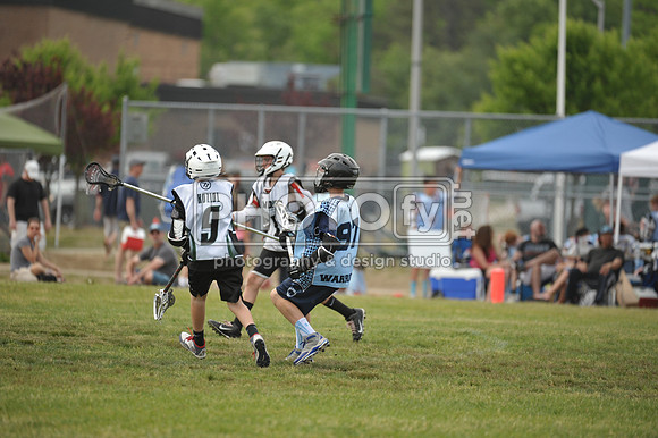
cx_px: 329
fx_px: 6028
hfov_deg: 6.2
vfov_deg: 4.2
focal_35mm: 330
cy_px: 219
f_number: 4
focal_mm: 330
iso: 800
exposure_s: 1/2000
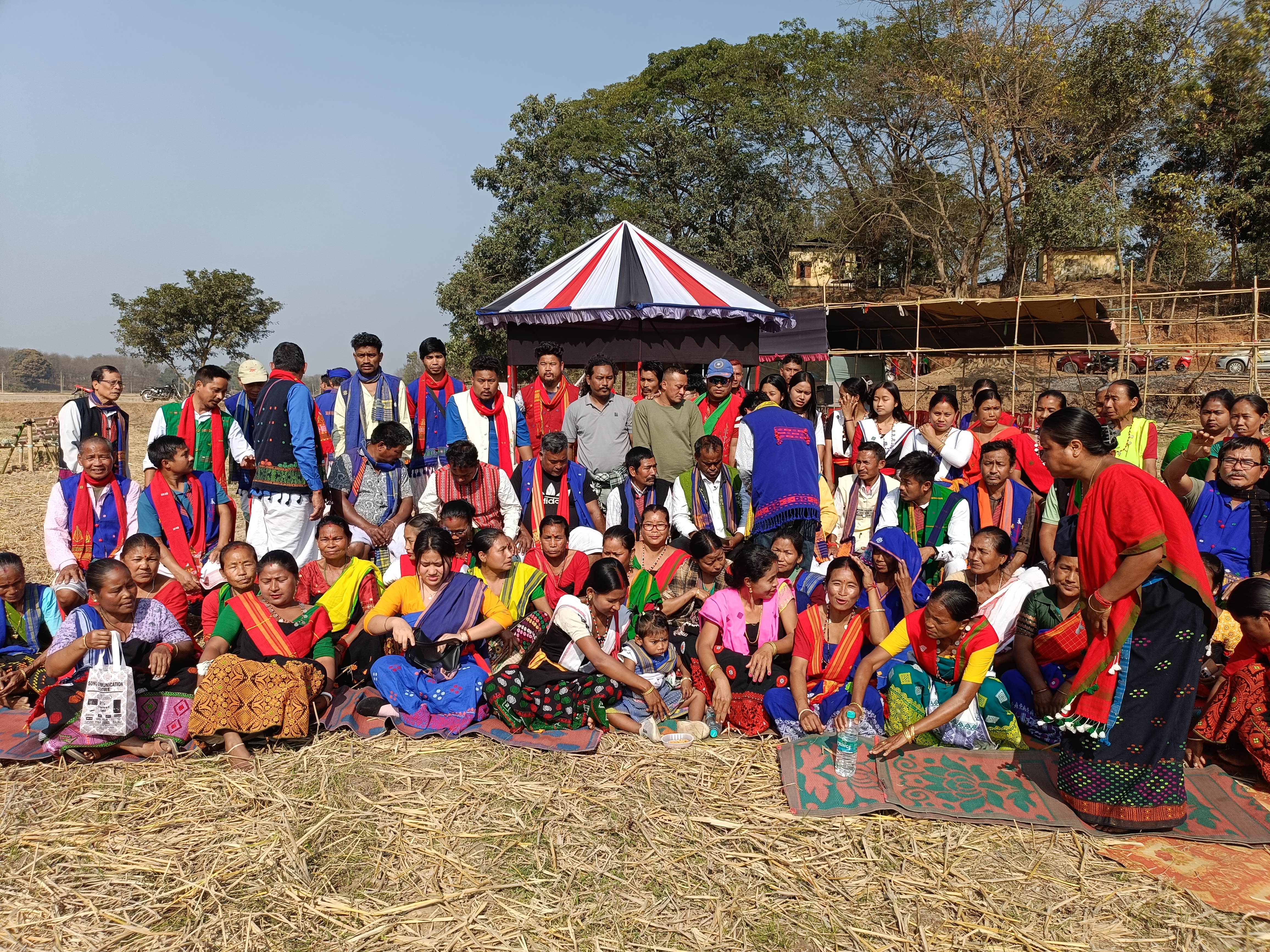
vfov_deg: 54.9
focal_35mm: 25
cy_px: 476
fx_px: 917
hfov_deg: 69.4
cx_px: 635
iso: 50
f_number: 1.7
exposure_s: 1/637
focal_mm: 4.7
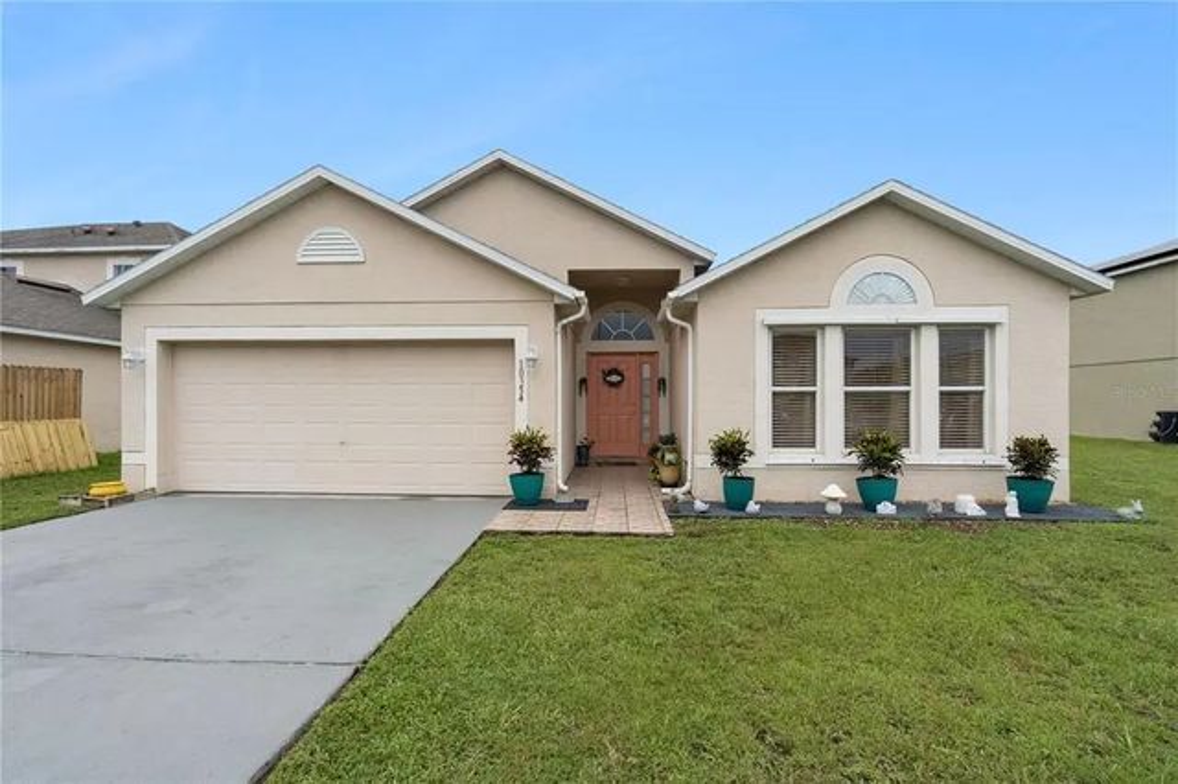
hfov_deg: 100.4
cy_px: 392
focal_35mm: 15
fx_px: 491
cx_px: 589
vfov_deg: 77.3
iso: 1600
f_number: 11
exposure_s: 1/3000
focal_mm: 10
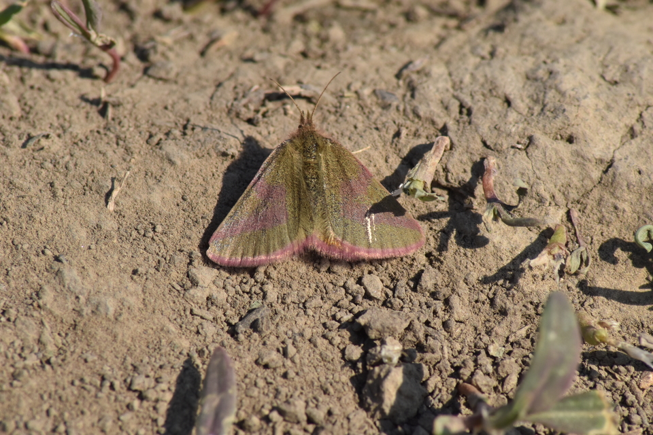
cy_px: 218
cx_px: 326
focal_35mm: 450
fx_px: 8162
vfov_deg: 3.1
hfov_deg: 4.6
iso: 500
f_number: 20
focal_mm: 300
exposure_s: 1/500
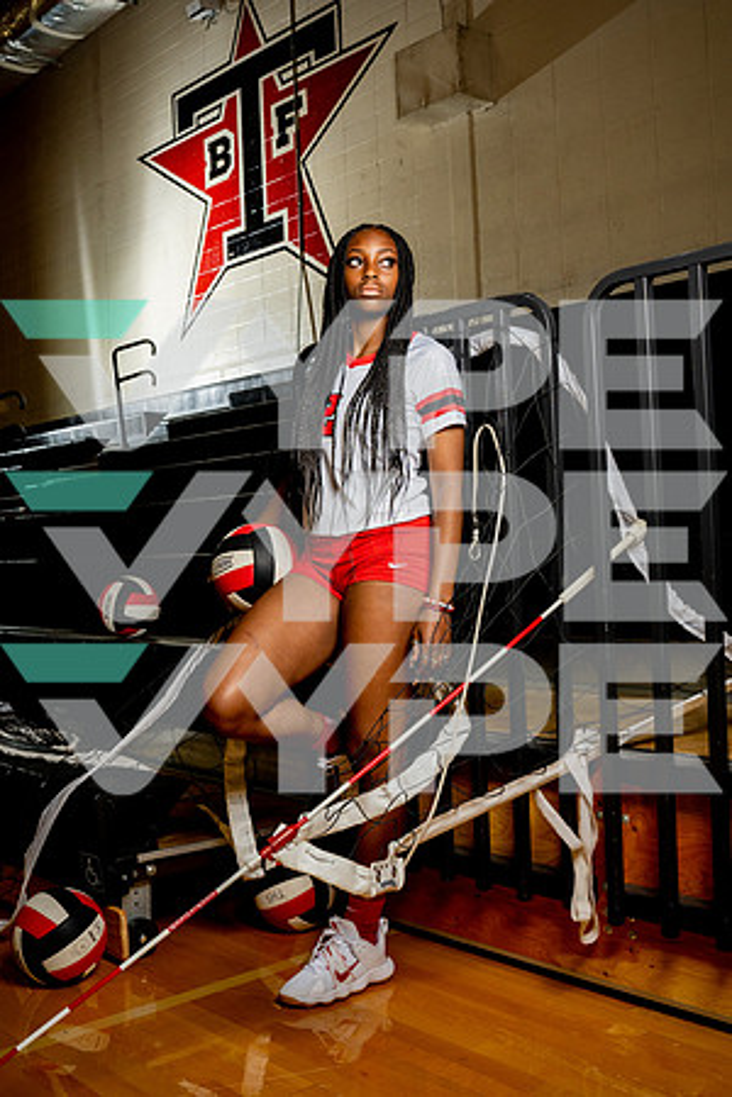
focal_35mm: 36
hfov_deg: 36.9
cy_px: 548
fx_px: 1098
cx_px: 366
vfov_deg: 53.1
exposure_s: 1/250
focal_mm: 24
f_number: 6.3
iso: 400
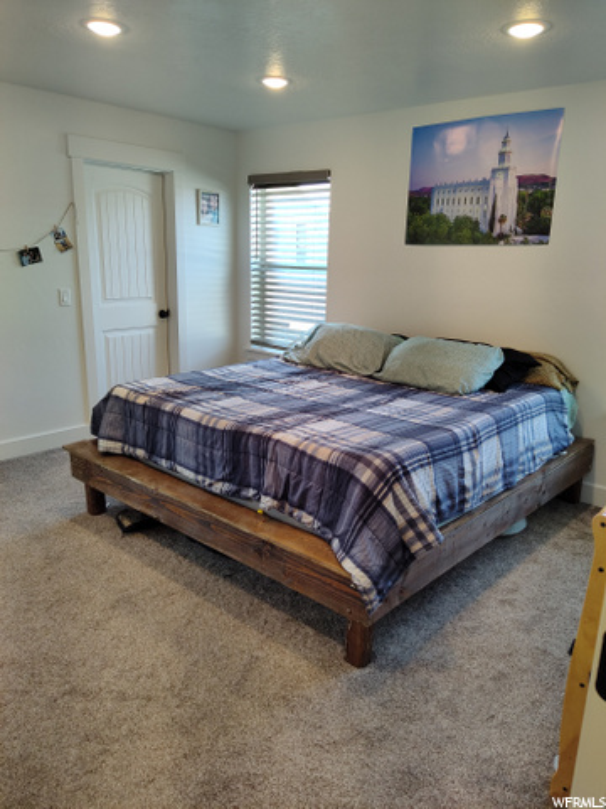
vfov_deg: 65.3
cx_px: 303
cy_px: 404
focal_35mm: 27
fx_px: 630
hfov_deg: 51.4
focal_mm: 4.71
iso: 204
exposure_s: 1/100
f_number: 1.79
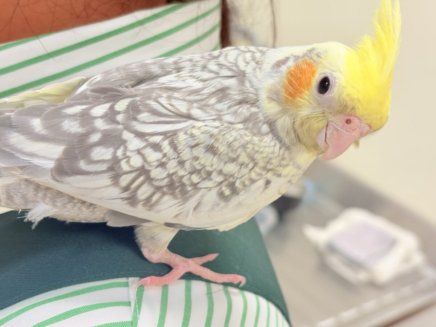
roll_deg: -19.2
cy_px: 164
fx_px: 655
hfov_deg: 36.8
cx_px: 218
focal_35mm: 52
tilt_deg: -20.2
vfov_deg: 28.0
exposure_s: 1/98
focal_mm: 5.96
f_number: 1.6
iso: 50
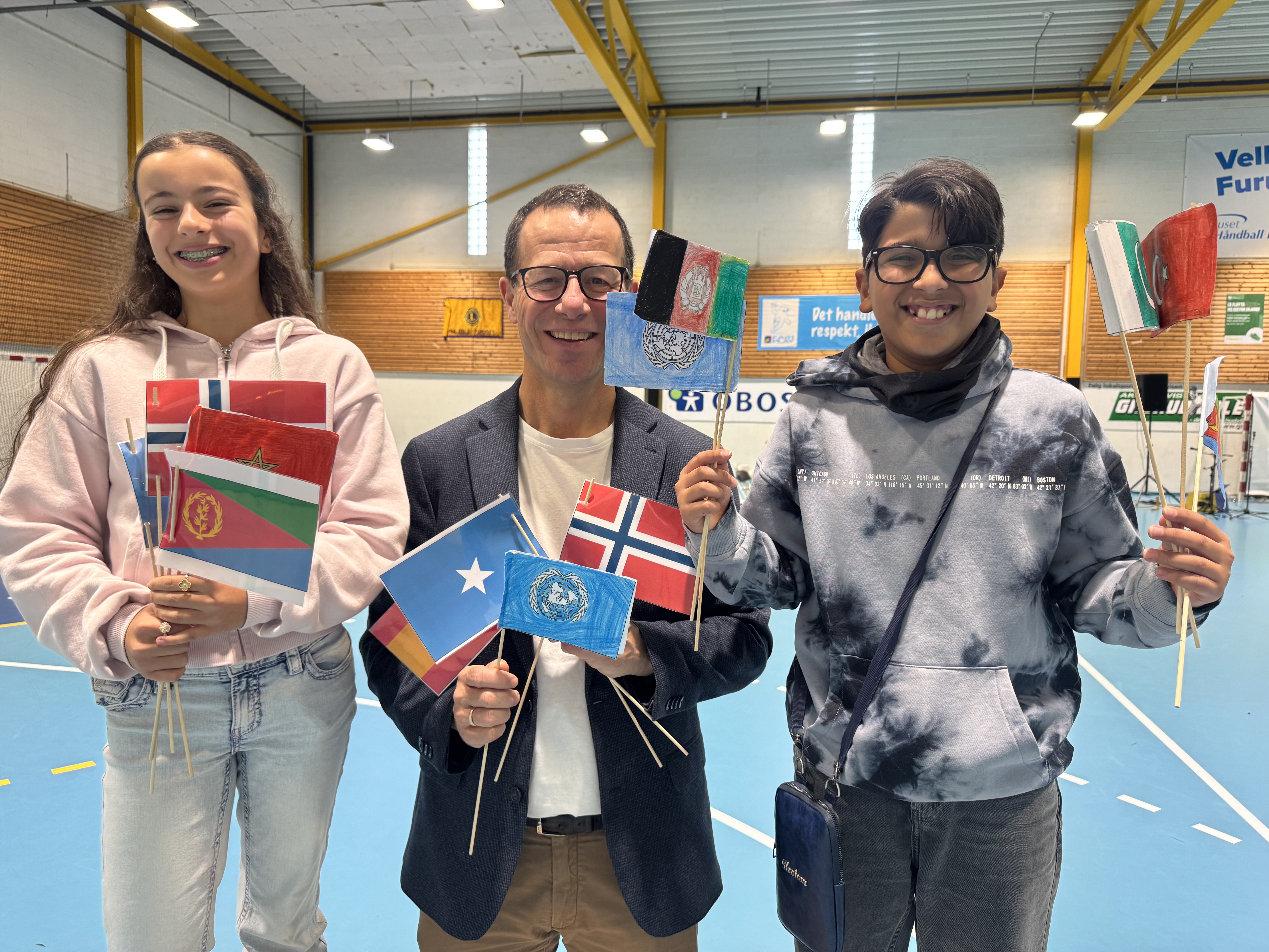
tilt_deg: -4.3
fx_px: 880
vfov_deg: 56.8
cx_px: 634
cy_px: 476
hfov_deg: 71.6
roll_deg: -0.5
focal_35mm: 24
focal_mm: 6.76
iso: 160
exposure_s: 1/50
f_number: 1.78
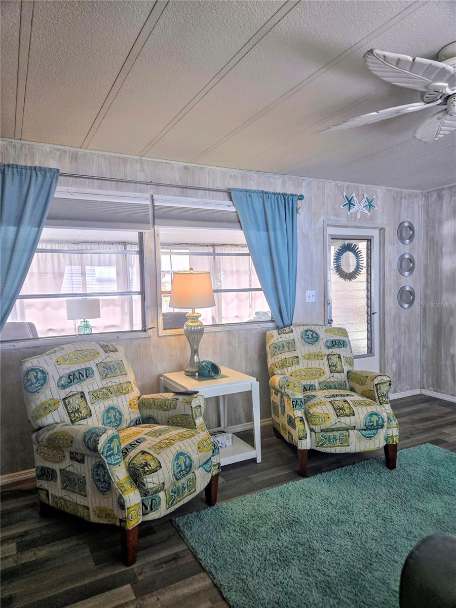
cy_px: 304
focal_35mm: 23
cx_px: 228
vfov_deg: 73.9
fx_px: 404
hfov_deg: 58.9
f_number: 1.8
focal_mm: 5.4
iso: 80
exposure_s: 1/120
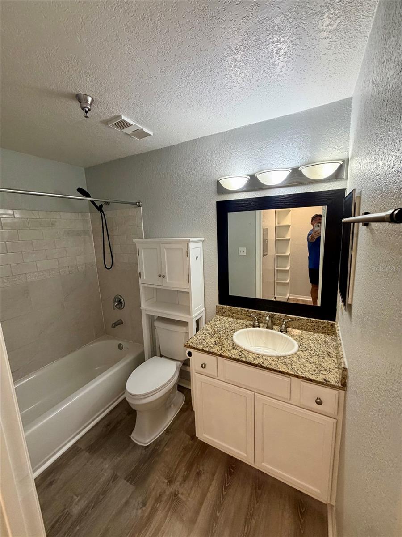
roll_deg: +2.1
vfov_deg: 102.1
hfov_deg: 85.7
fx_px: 217
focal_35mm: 14
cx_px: 201
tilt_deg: -9.4
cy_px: 268
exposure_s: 1/120
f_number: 2.2
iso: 320
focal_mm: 2.22
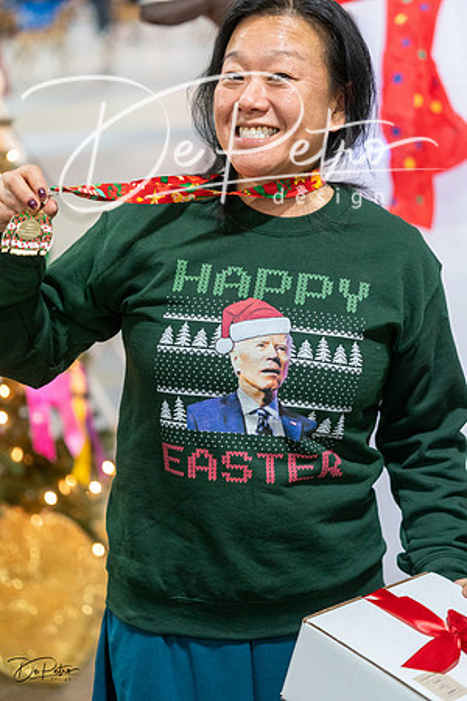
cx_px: 234
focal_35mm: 80
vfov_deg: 25.4
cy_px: 350
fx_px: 1557
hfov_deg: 17.1
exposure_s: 1/160
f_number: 2.8
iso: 4000
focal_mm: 80
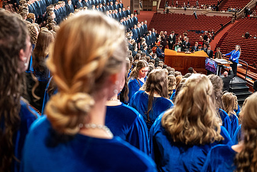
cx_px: 142
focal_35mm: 42
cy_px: 85
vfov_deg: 31.9
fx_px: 300
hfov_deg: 46.3
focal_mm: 30
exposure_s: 1/250
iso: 2500
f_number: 2.8
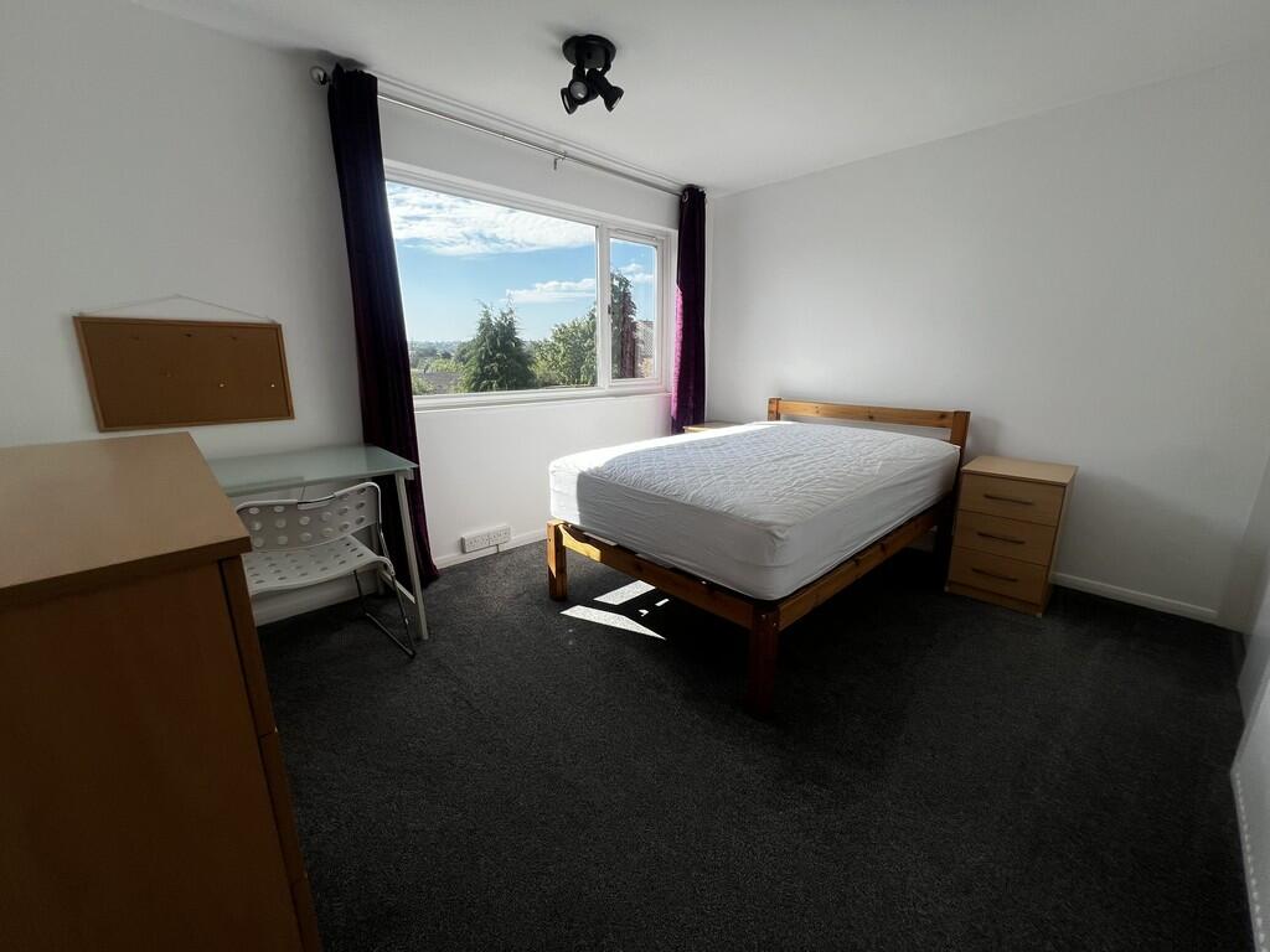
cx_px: 635
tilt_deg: -14.4
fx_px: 477
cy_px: 476
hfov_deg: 106.2
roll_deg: -0.6
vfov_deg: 89.9
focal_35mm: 13
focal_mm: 1.57
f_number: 1.8
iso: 32
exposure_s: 1/774
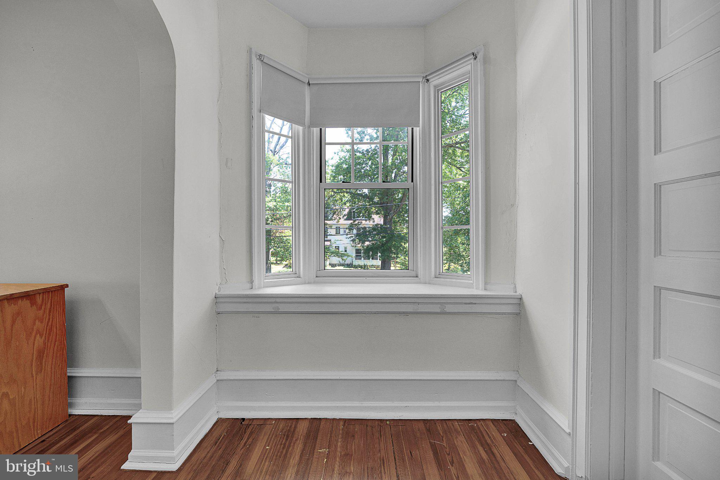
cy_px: 240
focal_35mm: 12
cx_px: 360
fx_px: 240
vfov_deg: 90.0
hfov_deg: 112.6
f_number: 6.3
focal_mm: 12
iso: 320
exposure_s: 1/25
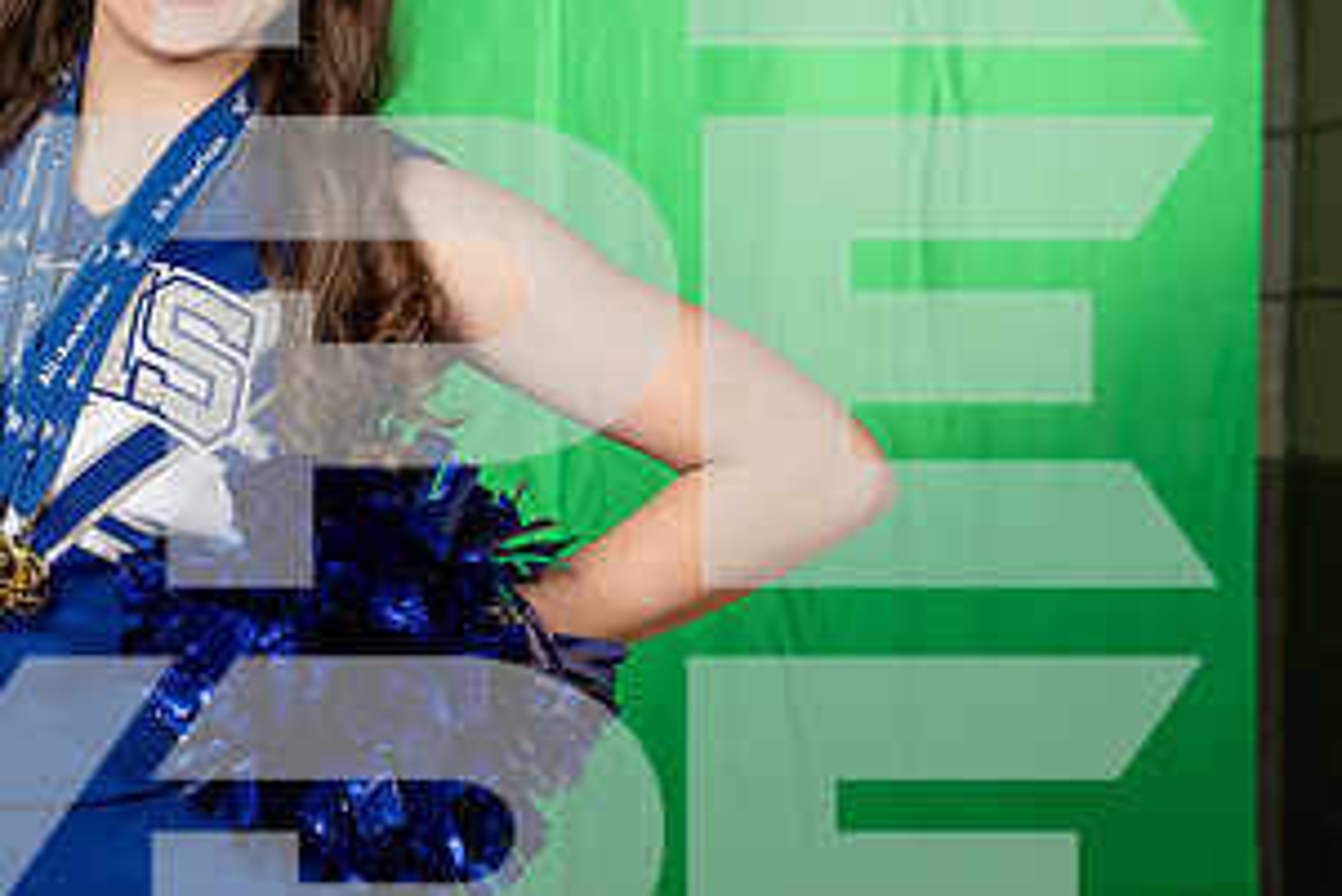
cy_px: 354
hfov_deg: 18.9
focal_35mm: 106
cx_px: 80
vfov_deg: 12.9
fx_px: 3953
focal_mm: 55
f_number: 5
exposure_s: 1/250
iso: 160
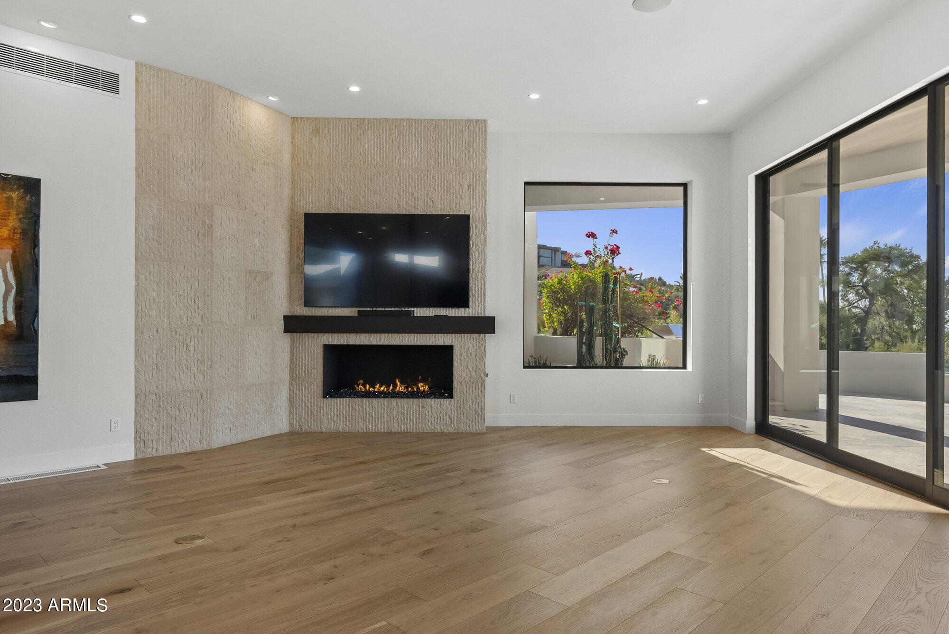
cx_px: 474
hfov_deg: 78.5
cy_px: 317
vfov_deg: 57.3
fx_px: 580
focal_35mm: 22
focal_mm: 22
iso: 2000
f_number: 8
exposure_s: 1/125
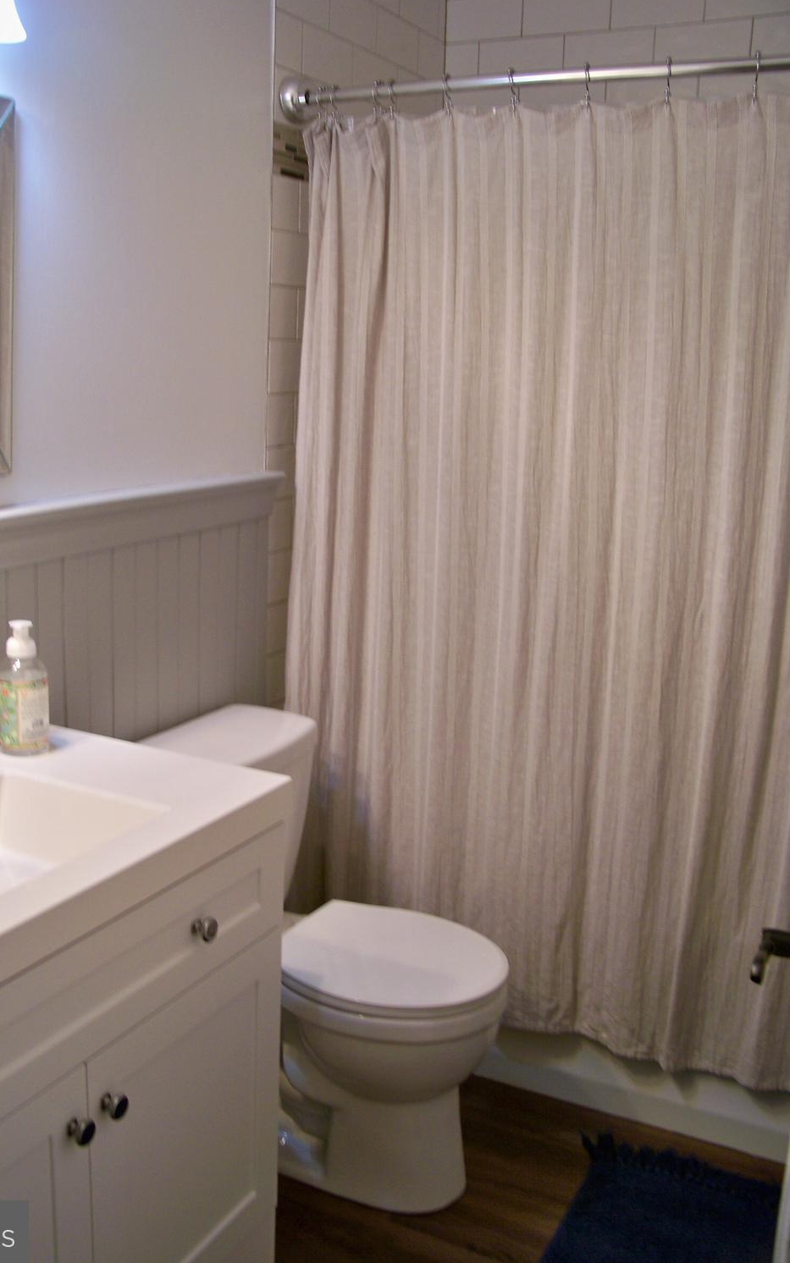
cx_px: 305
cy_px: 620
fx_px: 1240
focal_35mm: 36
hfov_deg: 35.2
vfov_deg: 54.0
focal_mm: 5.85
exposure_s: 1/30
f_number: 2.8
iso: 80
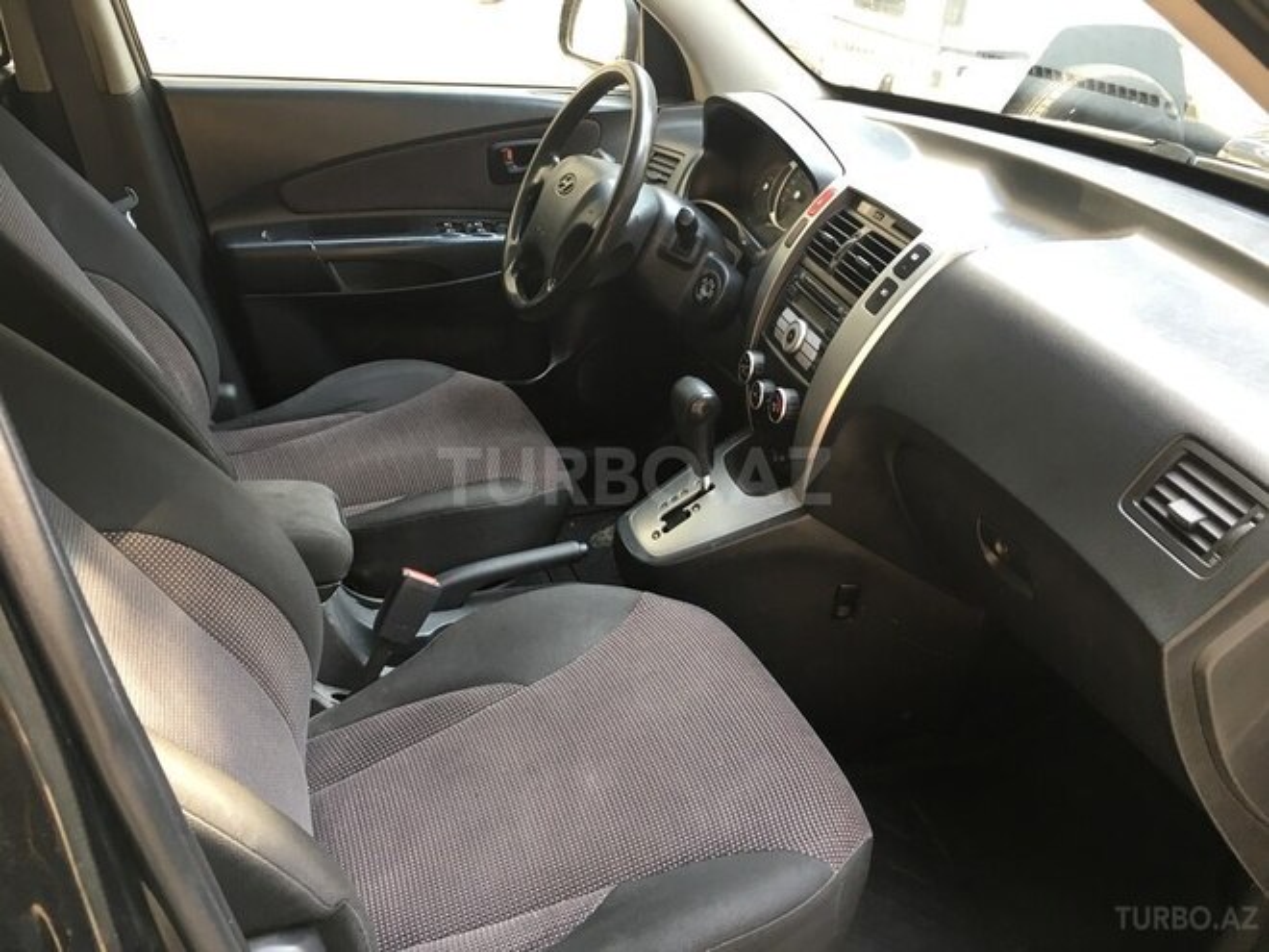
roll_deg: -4.1
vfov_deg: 48.2
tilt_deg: -27.3
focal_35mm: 29
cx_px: 634
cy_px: 476
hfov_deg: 61.7
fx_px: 1063
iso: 32
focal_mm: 4.15
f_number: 2.2
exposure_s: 1/33
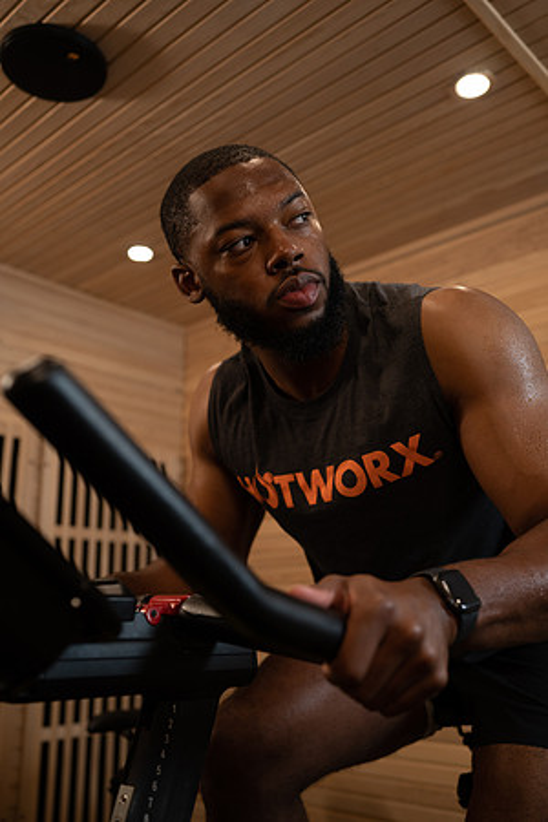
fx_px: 799
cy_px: 411
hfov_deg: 37.9
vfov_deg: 54.4
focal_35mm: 35
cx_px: 274
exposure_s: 1/160
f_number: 2.8
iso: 400
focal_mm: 35
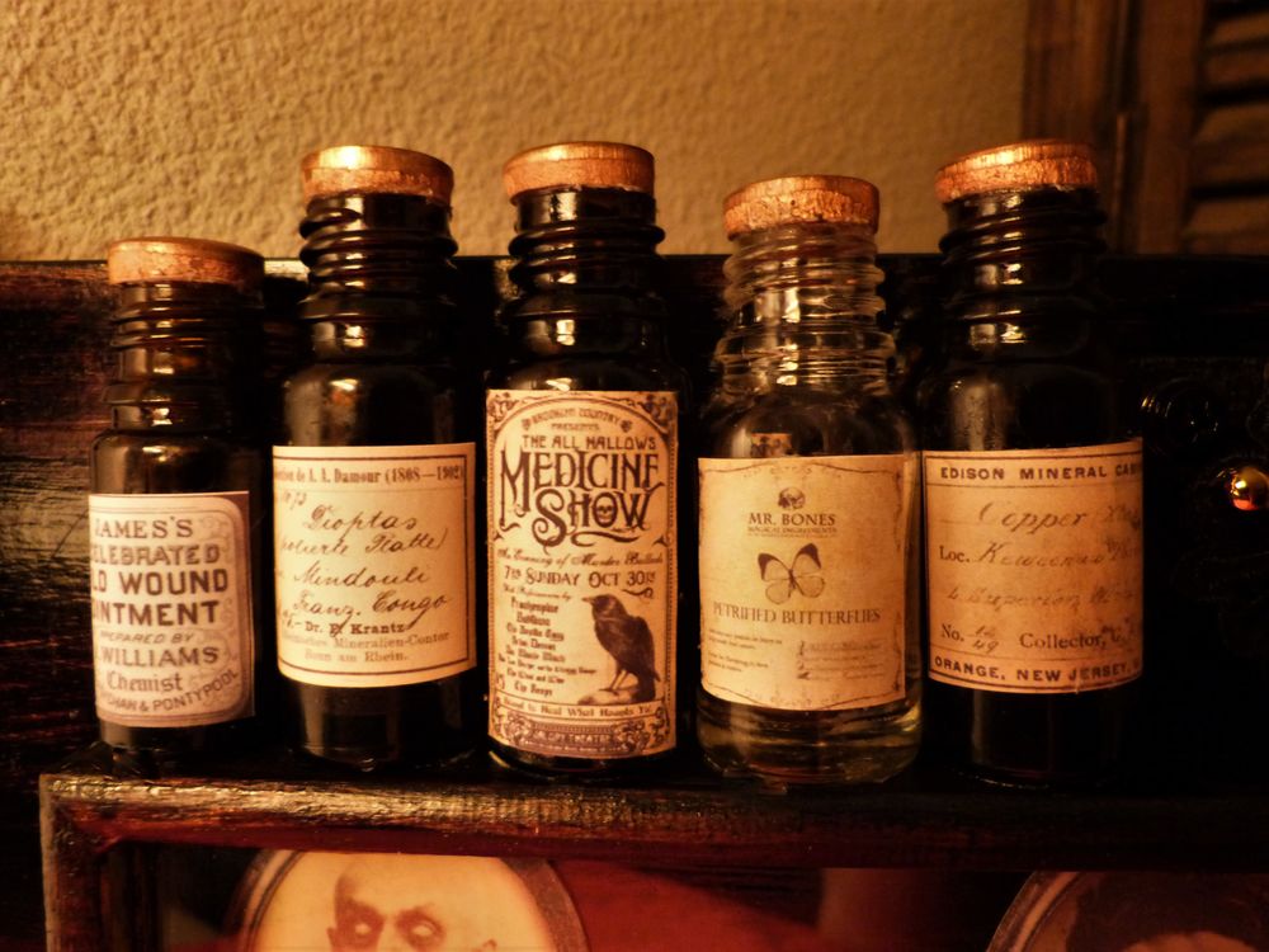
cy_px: 476
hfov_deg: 69.4
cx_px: 634
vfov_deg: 54.9
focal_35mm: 25
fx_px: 916
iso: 400
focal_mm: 4.5
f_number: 2.8
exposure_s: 1/15
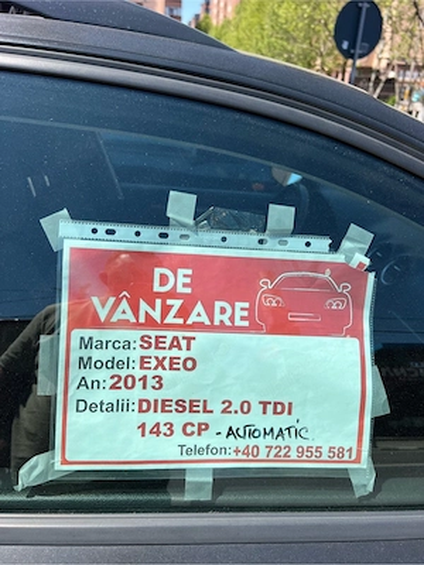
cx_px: 212
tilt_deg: -23.5
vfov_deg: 67.3
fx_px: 425
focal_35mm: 26
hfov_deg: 53.1
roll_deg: -2.9
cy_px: 282
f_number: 1.5
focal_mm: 5.7
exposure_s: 1/3257
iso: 50
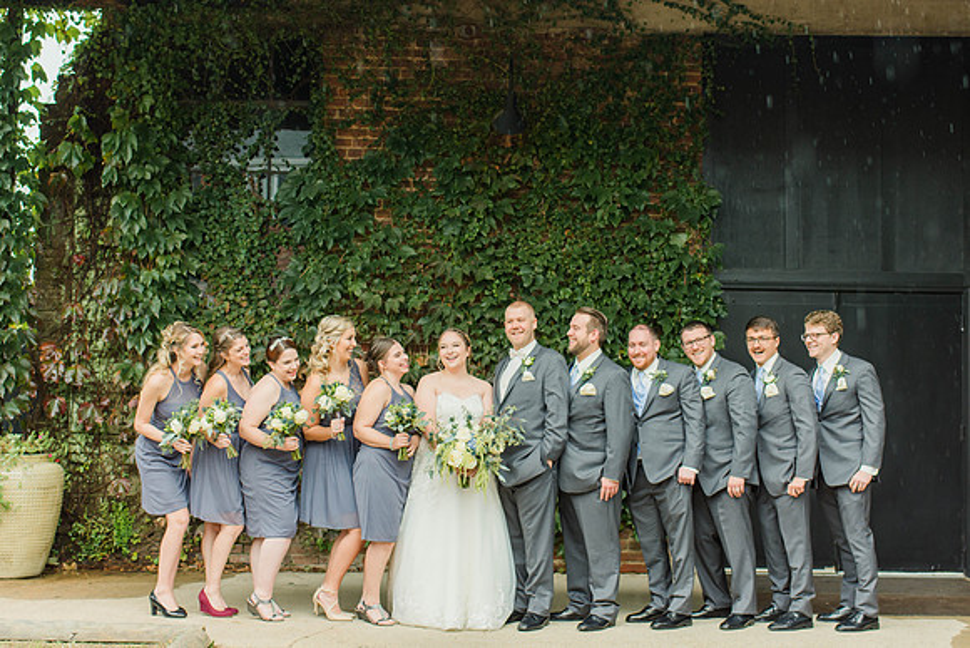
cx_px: 485
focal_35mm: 52
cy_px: 324
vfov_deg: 25.8
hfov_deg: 37.8
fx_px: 1415
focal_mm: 35
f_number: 2.2
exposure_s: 1/250
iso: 160
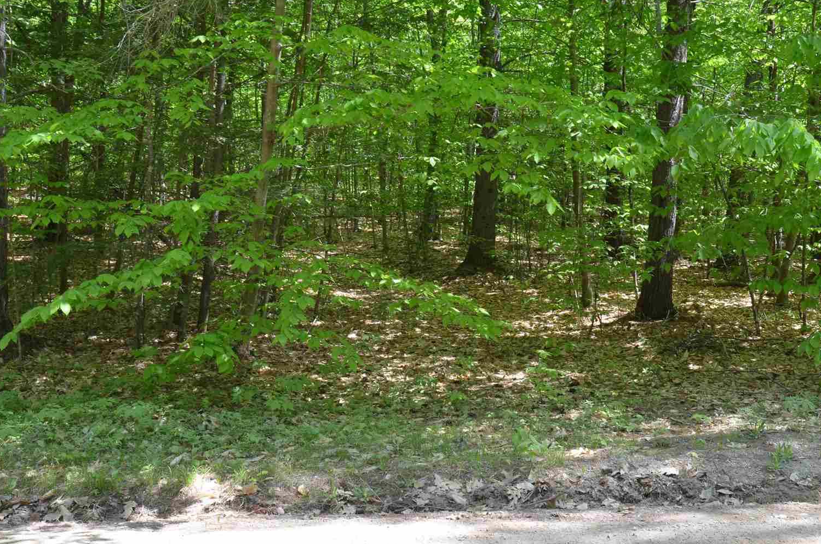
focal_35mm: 41
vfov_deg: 32.2
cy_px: 183
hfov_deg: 47.4
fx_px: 933
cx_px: 468
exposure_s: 1/125
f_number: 5.6
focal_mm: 20
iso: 250
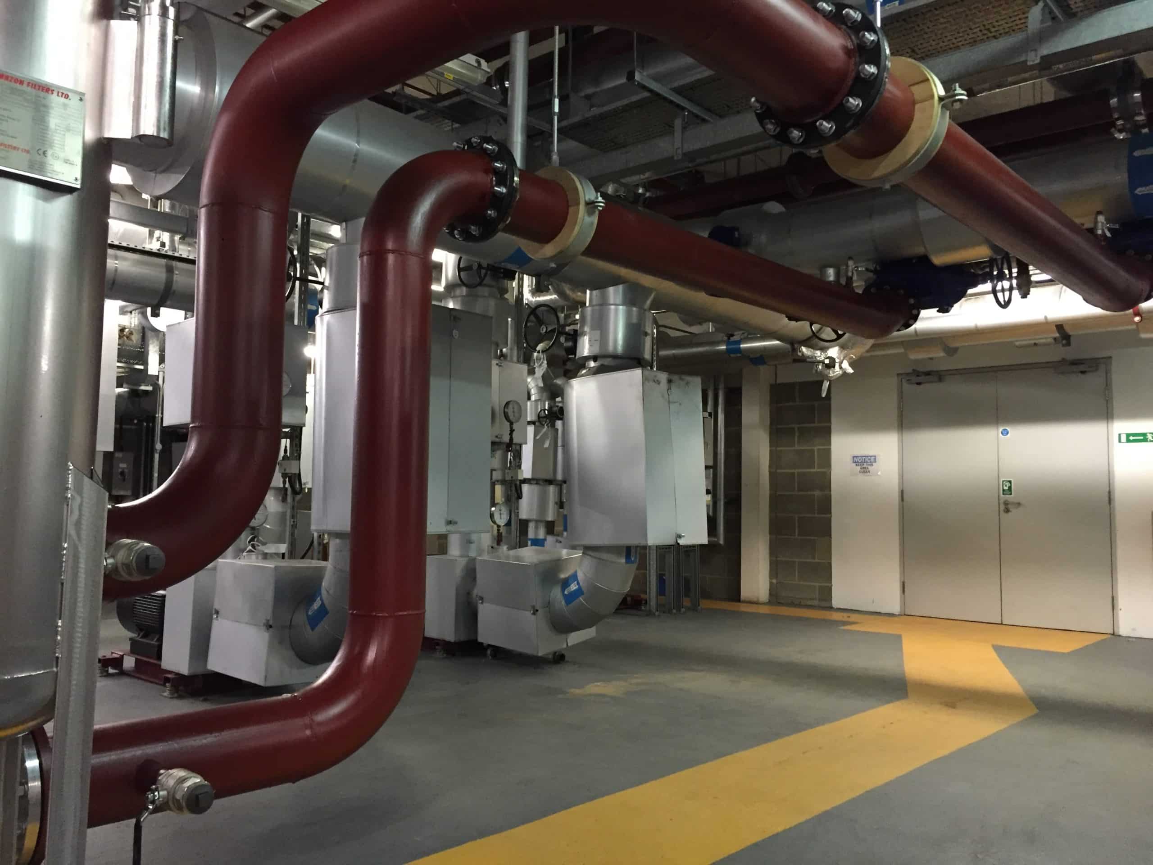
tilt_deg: +4.7
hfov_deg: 61.7
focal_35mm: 29
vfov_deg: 48.2
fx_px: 966
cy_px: 432
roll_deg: -1.5
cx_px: 576
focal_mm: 4.15
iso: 320
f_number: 2.2
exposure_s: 1/17
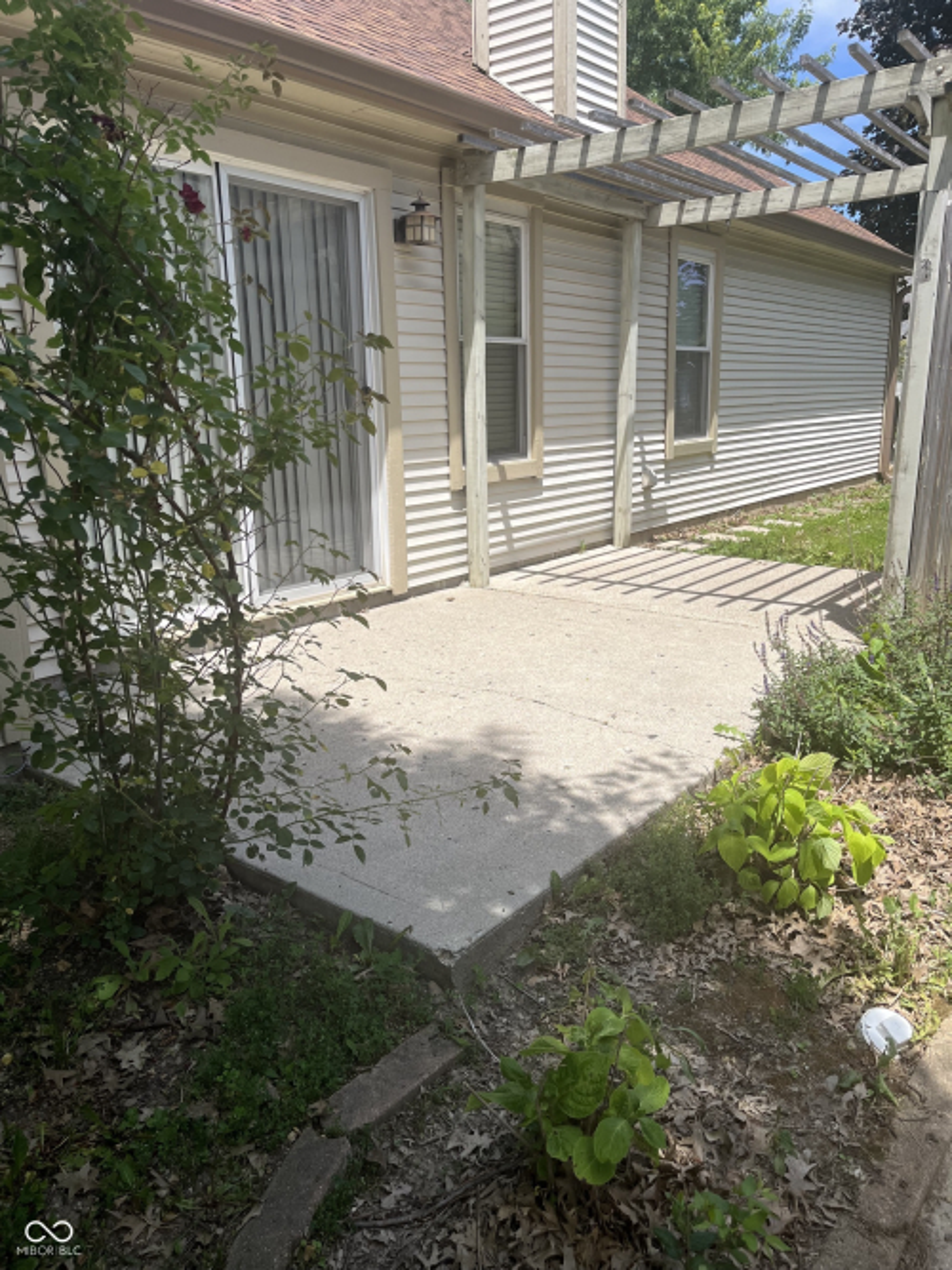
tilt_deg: -17.6
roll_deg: +0.3
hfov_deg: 53.0
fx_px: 954
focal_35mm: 26
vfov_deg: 67.3
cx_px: 476
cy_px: 635
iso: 50
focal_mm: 5.1
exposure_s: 1/2632
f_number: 1.6
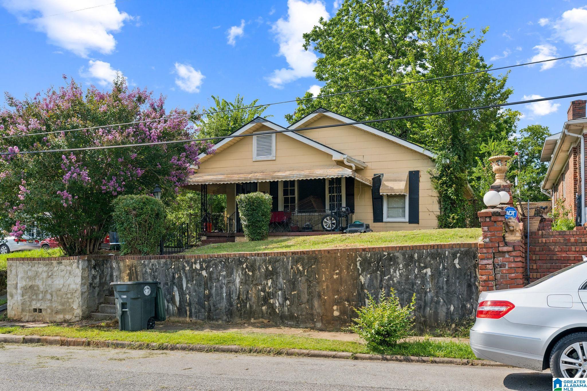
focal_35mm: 31
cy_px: 196
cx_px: 294
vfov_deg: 42.3
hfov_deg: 60.3
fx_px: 505
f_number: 11
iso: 400
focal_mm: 31
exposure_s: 1/200
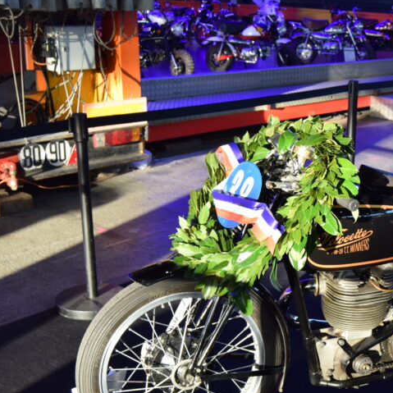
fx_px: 771
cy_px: 262
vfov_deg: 28.4
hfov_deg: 27.8
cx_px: 339
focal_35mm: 60
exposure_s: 1/60
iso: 400
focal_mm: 22
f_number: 4
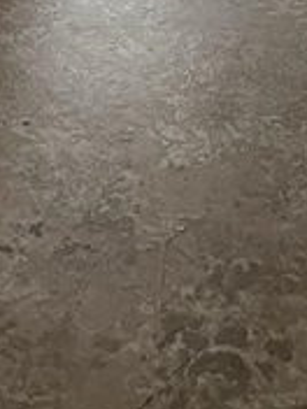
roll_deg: -2.5
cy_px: -655
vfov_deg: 11.1
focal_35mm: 142
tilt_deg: -6.5
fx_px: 1679
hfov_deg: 10.4
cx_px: 165
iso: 160
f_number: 1.5
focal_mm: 5.7
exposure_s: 1/60
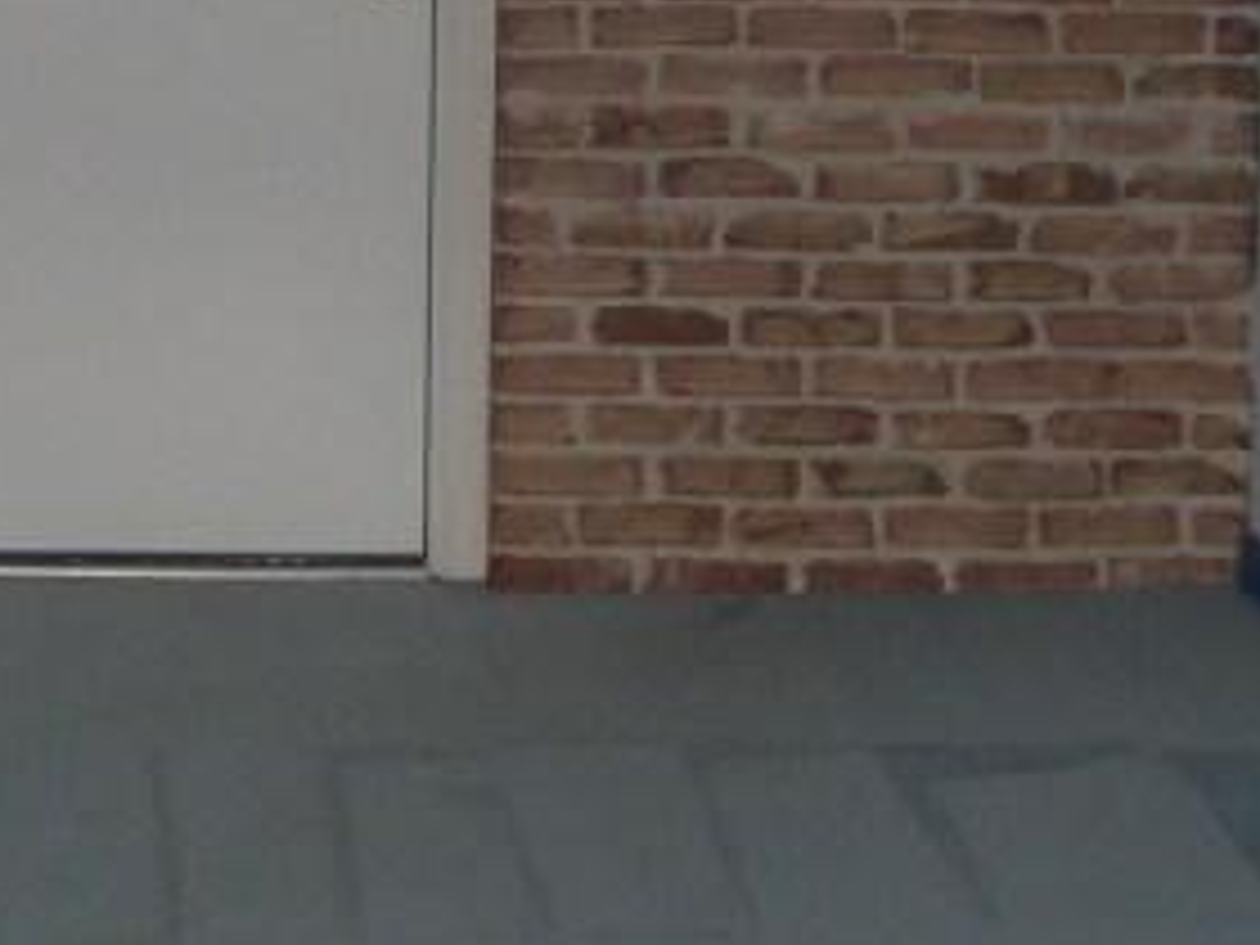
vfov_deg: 10.5
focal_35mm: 139
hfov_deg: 14.1
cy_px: -90
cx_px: 333
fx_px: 5060
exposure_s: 1/60.1
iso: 133
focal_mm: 7.8
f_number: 2.8
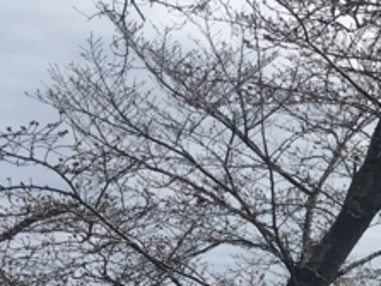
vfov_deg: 10.5
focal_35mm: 133
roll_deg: +0.2
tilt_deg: -3.0
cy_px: 495
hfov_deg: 13.8
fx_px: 1463
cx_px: 601
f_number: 2.2
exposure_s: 1/1789
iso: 25
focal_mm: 4.15
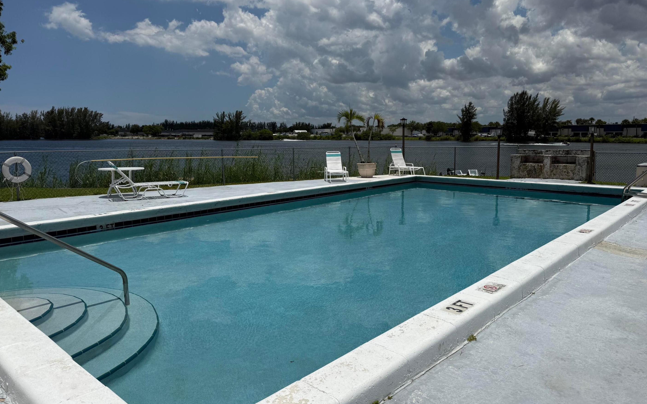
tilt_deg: -5.1
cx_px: 328
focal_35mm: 26
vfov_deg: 47.5
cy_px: 179
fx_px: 458
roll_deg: -0.2
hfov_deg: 70.4
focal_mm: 6.76
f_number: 1.78
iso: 64
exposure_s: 1/14286
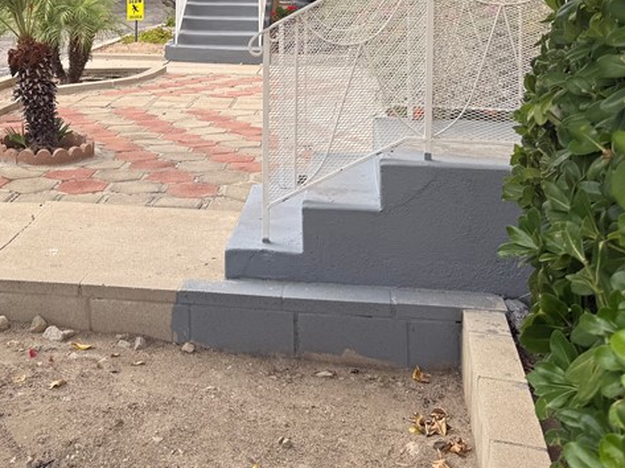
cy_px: -28
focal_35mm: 52
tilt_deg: +0.8
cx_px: 114
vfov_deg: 26.1
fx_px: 938
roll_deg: -1.1
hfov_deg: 35.5
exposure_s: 1/230
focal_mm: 6.76
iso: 64
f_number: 1.78
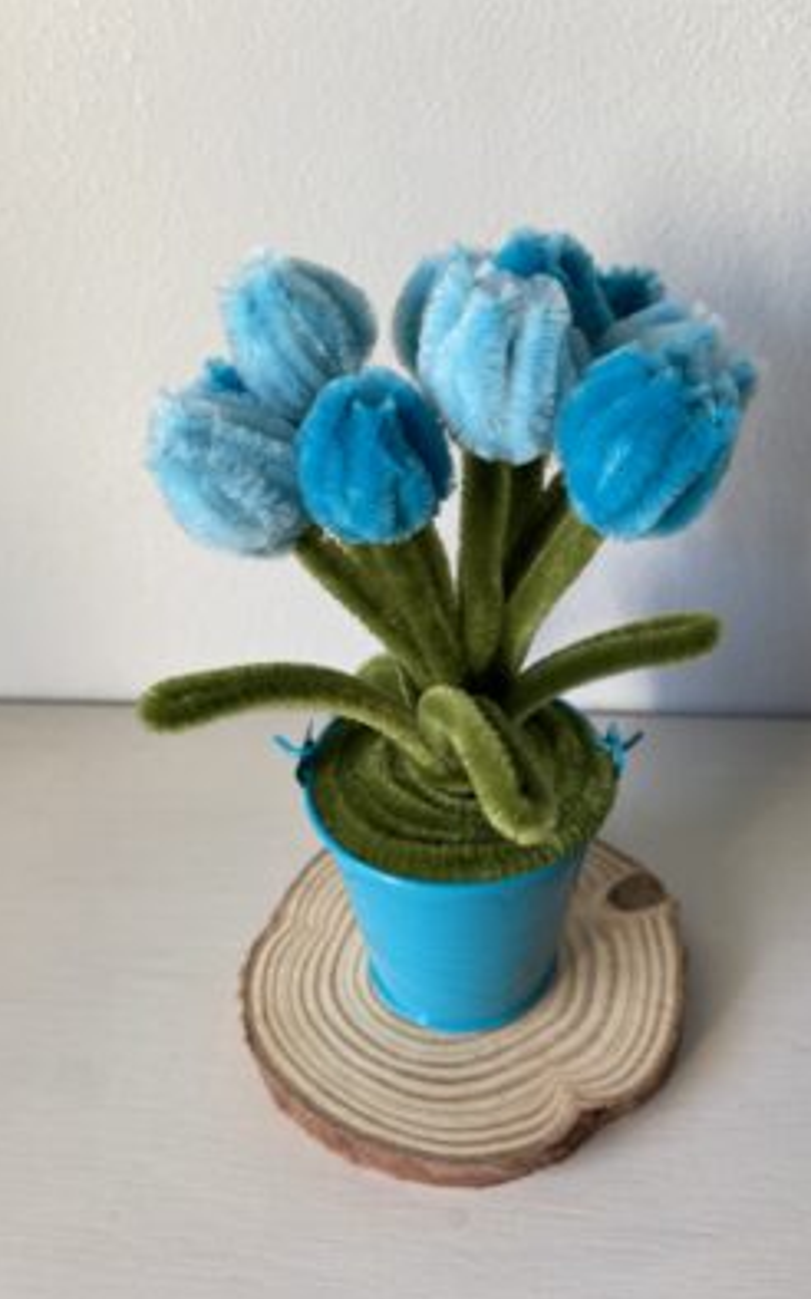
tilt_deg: -33.5
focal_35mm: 28
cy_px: 656
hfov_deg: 44.4
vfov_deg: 66.5
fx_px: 991
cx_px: 468
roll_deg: +2.1
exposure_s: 1/106
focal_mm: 4.25
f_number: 1.8
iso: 125
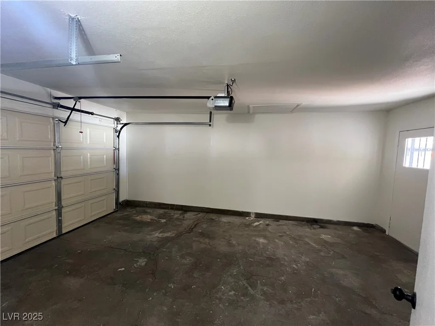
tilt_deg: -4.9
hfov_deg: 106.2
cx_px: 218
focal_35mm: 13
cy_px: 163
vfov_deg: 89.9
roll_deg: -1.8
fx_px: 163
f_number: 1.8
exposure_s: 1/60
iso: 500
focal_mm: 1.57
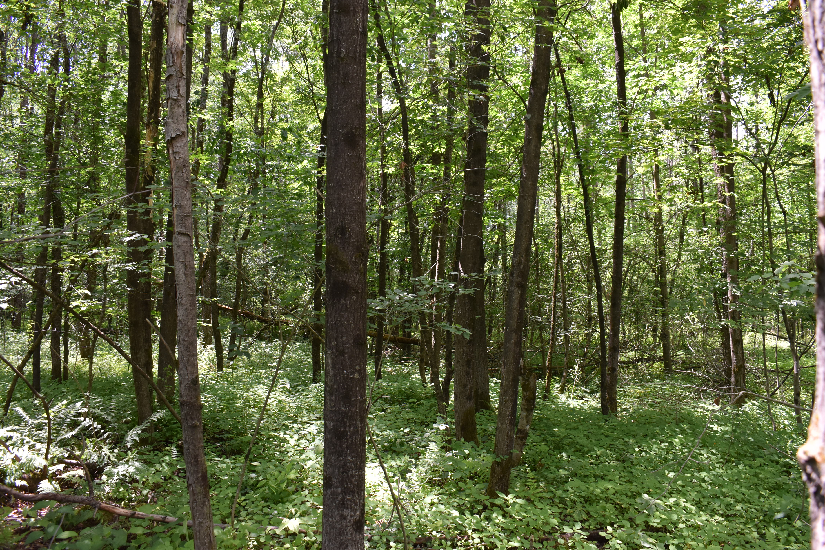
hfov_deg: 59.5
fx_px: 722
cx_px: 412
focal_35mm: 32
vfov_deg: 41.7
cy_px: 275
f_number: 5.6
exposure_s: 1/125
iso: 400
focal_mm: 21
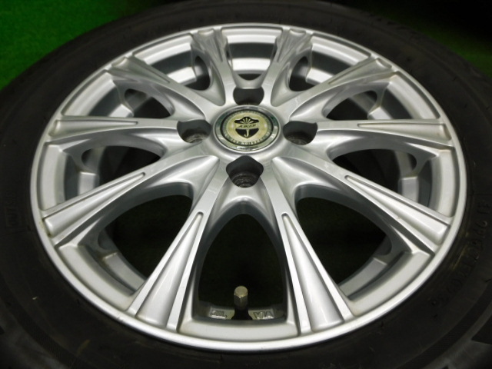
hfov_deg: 71.6
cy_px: 184
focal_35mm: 24
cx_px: 246
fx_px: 341
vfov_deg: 56.8
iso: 140
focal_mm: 4.3
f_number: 3.3
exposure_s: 1/30
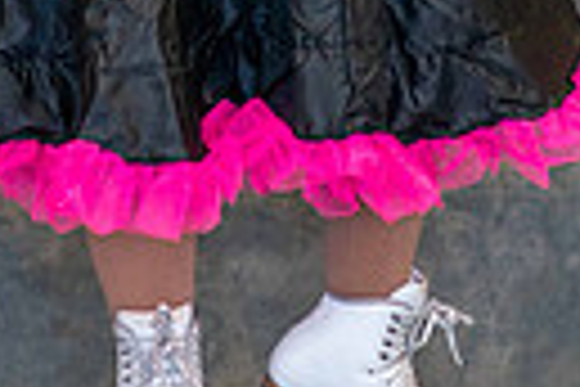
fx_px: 7008
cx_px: 17
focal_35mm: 435
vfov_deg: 3.1
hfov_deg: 4.7
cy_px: -524
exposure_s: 1/250
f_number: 1.4
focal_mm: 85
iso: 500
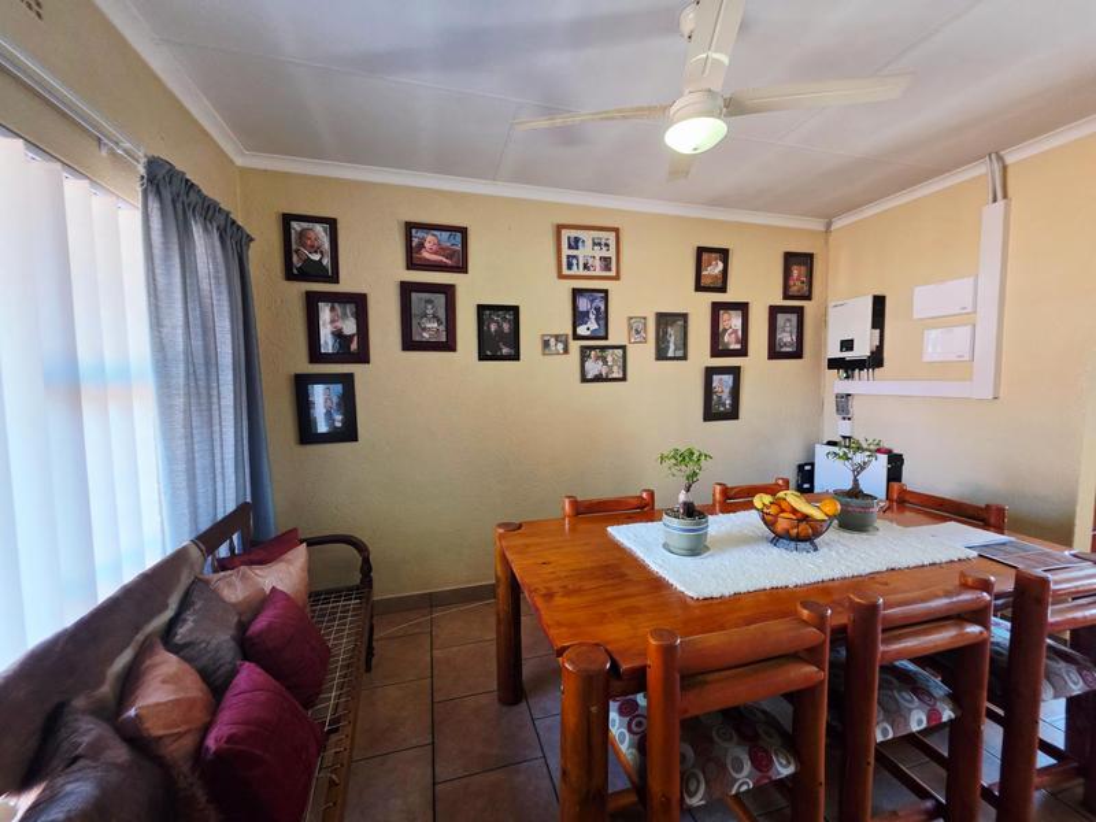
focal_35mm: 13
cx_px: 548
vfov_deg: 89.9
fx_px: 412
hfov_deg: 106.2
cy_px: 411
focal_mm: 2.2
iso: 250
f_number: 1.9
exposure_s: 1/101
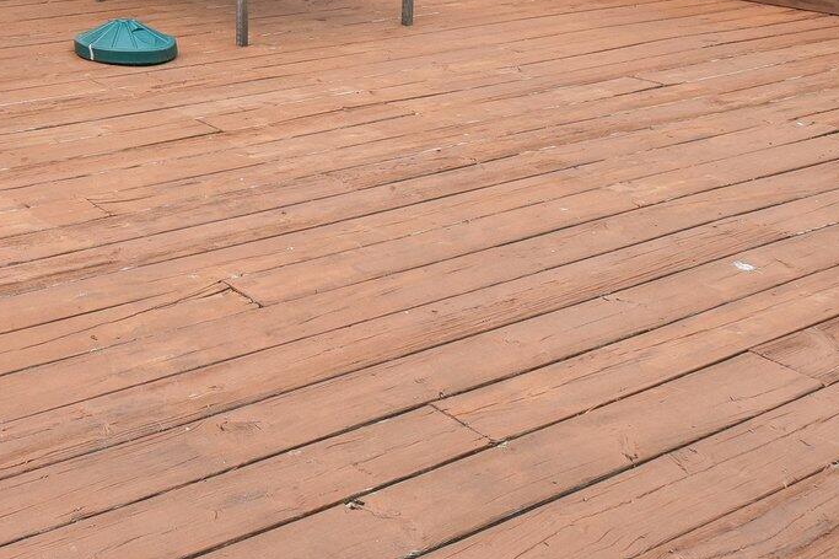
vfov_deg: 24.9
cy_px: -212
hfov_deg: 34.8
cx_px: -167
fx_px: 1048
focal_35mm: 45
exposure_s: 1/200
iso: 100
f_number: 8
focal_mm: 10
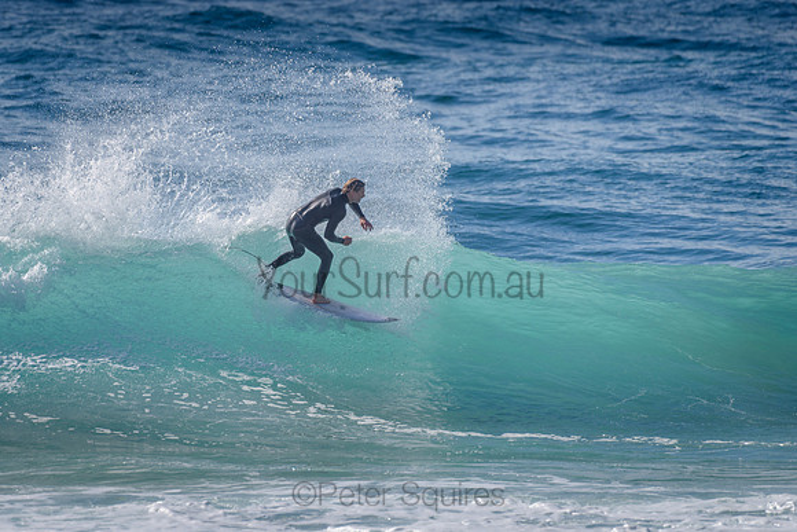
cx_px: 308
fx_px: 13577
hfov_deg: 3.4
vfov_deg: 2.2
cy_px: 247
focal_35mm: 613
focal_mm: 500
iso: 110
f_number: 5.6
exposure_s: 1/2000
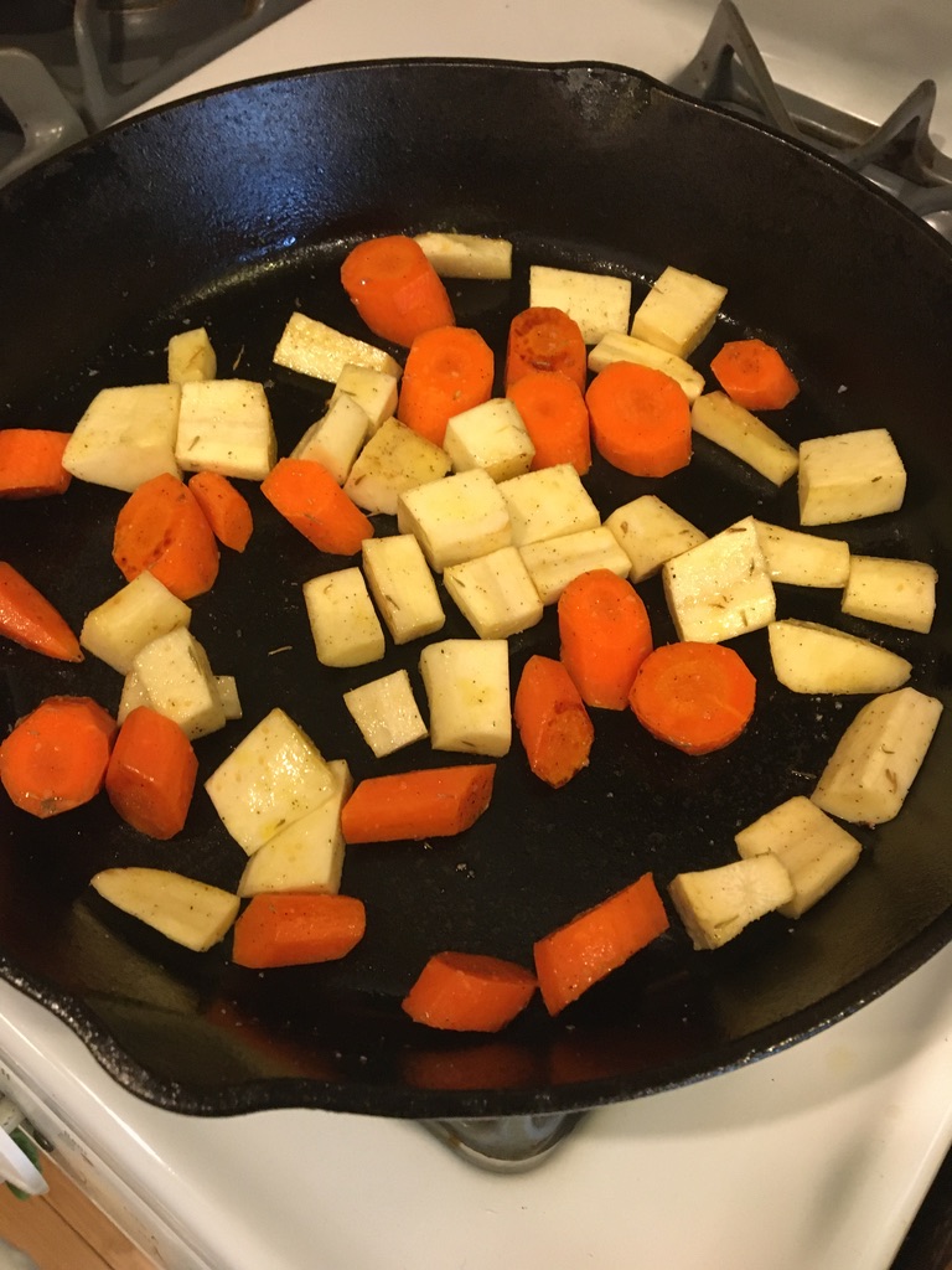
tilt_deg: -59.3
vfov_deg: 61.7
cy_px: 635
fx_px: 1063
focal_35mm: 29
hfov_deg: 48.2
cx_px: 476
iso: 200
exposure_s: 1/30
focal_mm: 4.15
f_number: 2.2
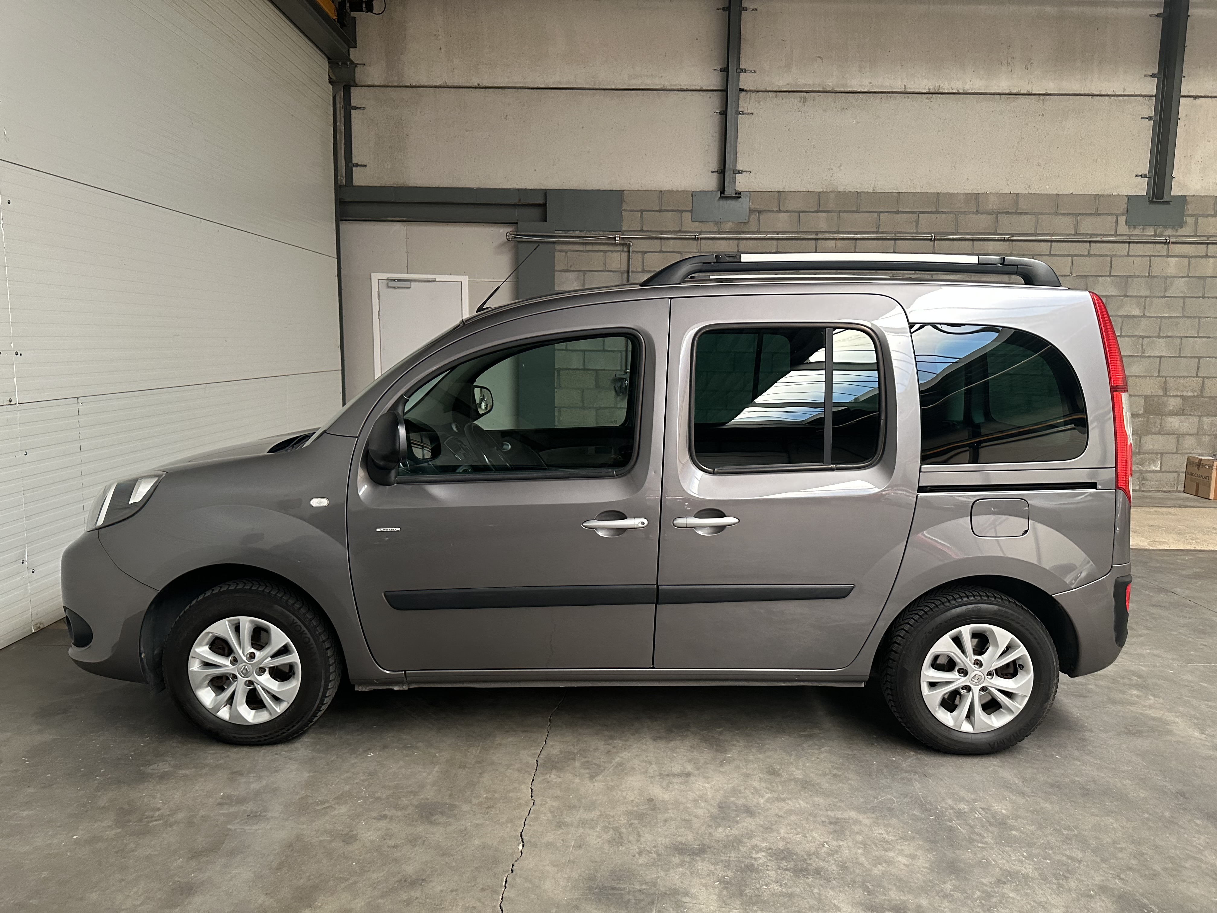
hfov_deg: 71.6
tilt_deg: -7.8
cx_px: 608
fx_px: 844
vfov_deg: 56.8
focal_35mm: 24
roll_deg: -1.1
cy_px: 456
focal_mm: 6.86
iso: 400
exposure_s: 1/60
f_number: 1.78
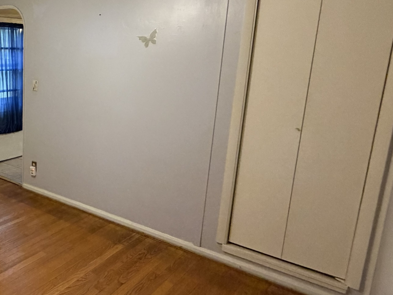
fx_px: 352
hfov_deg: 47.4
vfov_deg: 45.3
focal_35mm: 31
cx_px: -8
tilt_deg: -10.2
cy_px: 120
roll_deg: +1.5
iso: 400
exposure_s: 1/60
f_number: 2.2
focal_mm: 2.22
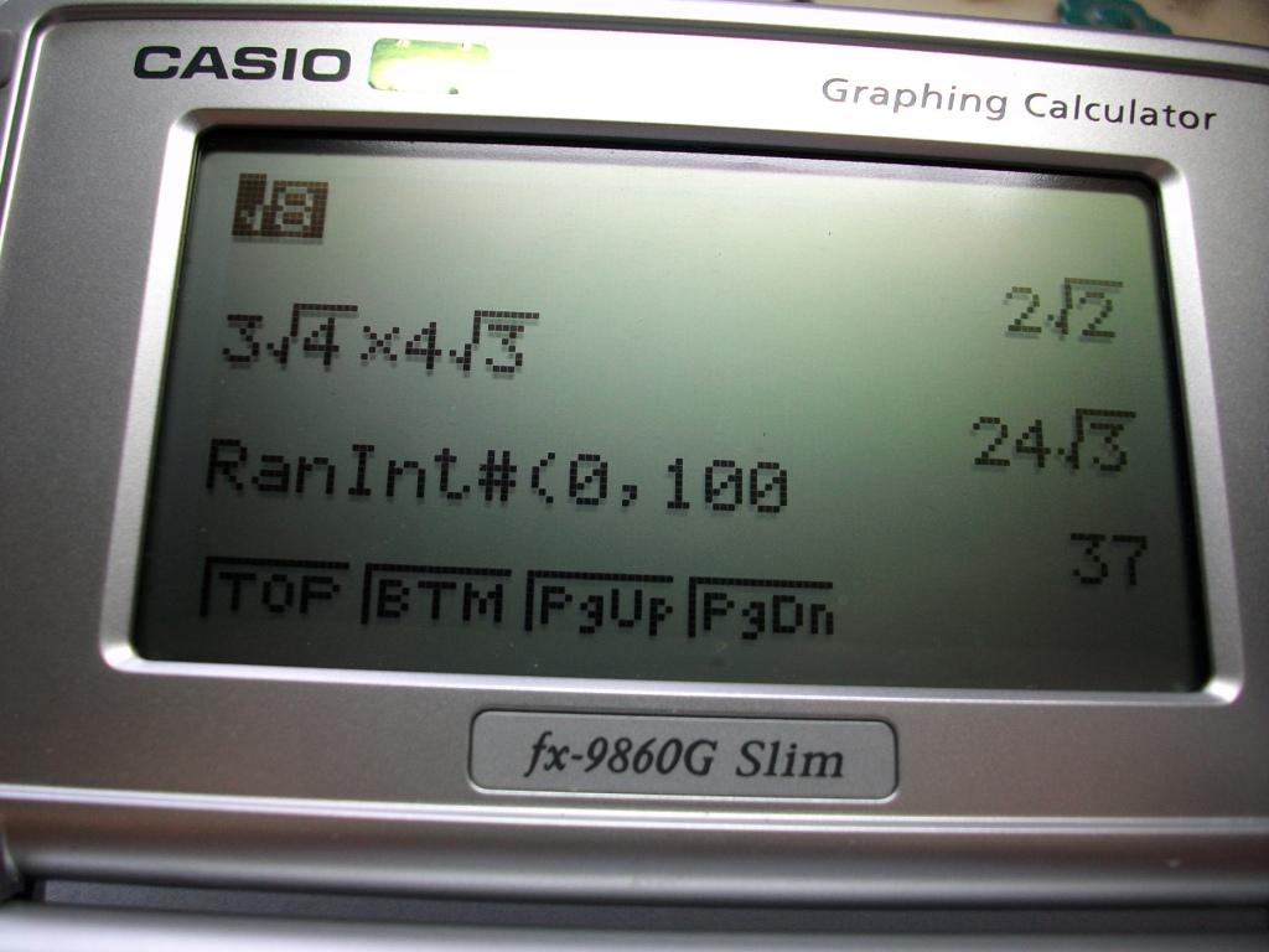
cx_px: 634
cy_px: 476
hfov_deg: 56.8
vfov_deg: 44.2
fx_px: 1173
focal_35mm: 32
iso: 80
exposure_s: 1/85.2
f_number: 2.9
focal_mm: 5.7
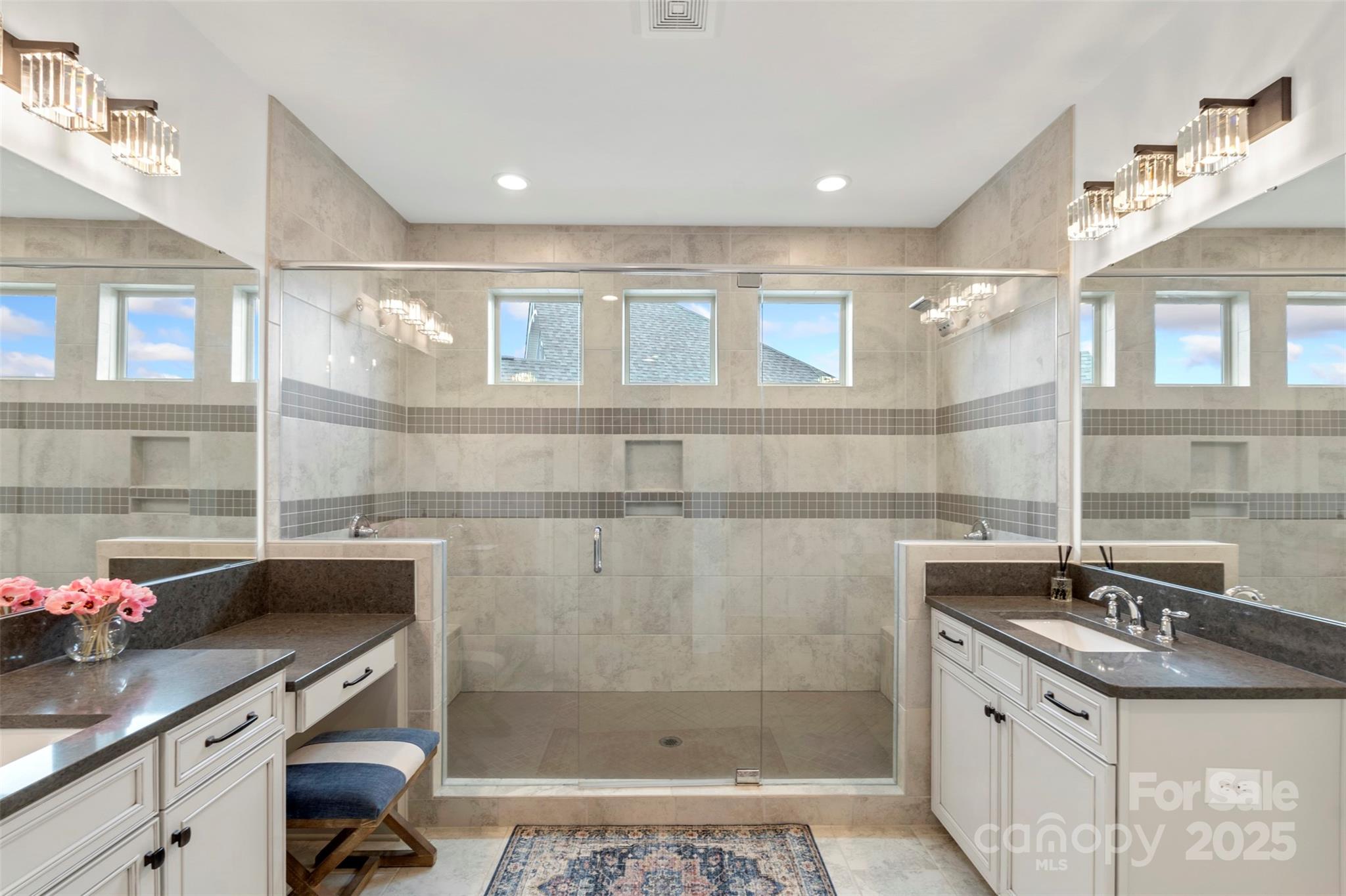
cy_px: 448
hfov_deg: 96.7
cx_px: 673
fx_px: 598
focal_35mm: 16
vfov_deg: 73.7
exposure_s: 1/20
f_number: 8
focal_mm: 16
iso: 400
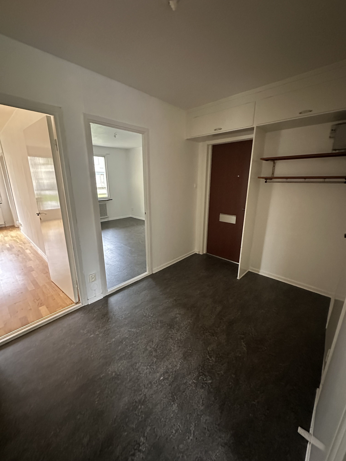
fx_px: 187
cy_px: 230
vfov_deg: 102.1
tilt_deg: -15.2
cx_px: 173
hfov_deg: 85.7
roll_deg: -0.3
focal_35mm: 14
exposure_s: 1/47
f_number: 2.2
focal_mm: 2.22
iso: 1250
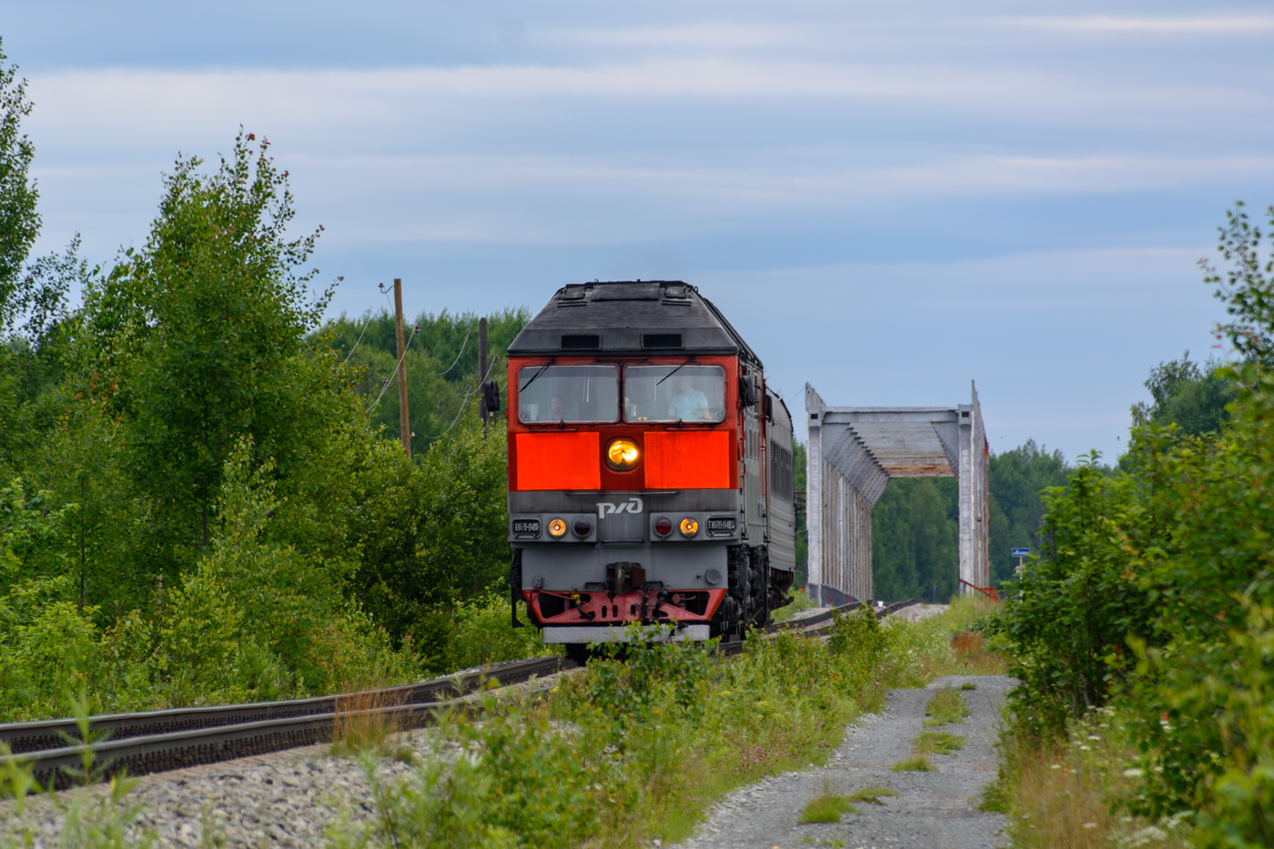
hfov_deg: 5.5
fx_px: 13268
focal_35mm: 375
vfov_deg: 3.7
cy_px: 424
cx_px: 637
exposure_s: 1/500
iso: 200
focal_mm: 250
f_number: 7.1
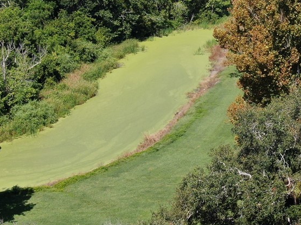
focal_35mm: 98
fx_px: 852
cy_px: 97
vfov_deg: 15.1
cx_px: 285
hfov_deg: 19.6
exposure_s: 1/800
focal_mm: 5.82
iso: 100
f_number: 3.2
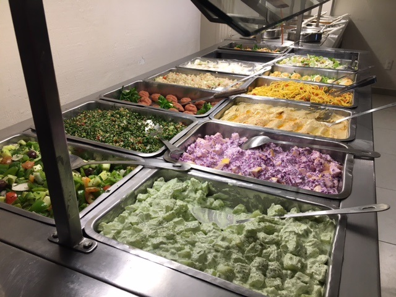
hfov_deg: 61.7
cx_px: 198
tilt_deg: -27.8
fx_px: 332
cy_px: 148
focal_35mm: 29
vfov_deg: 48.2
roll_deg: -1.8
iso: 32
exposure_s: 1/30
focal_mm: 4.15
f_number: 2.2
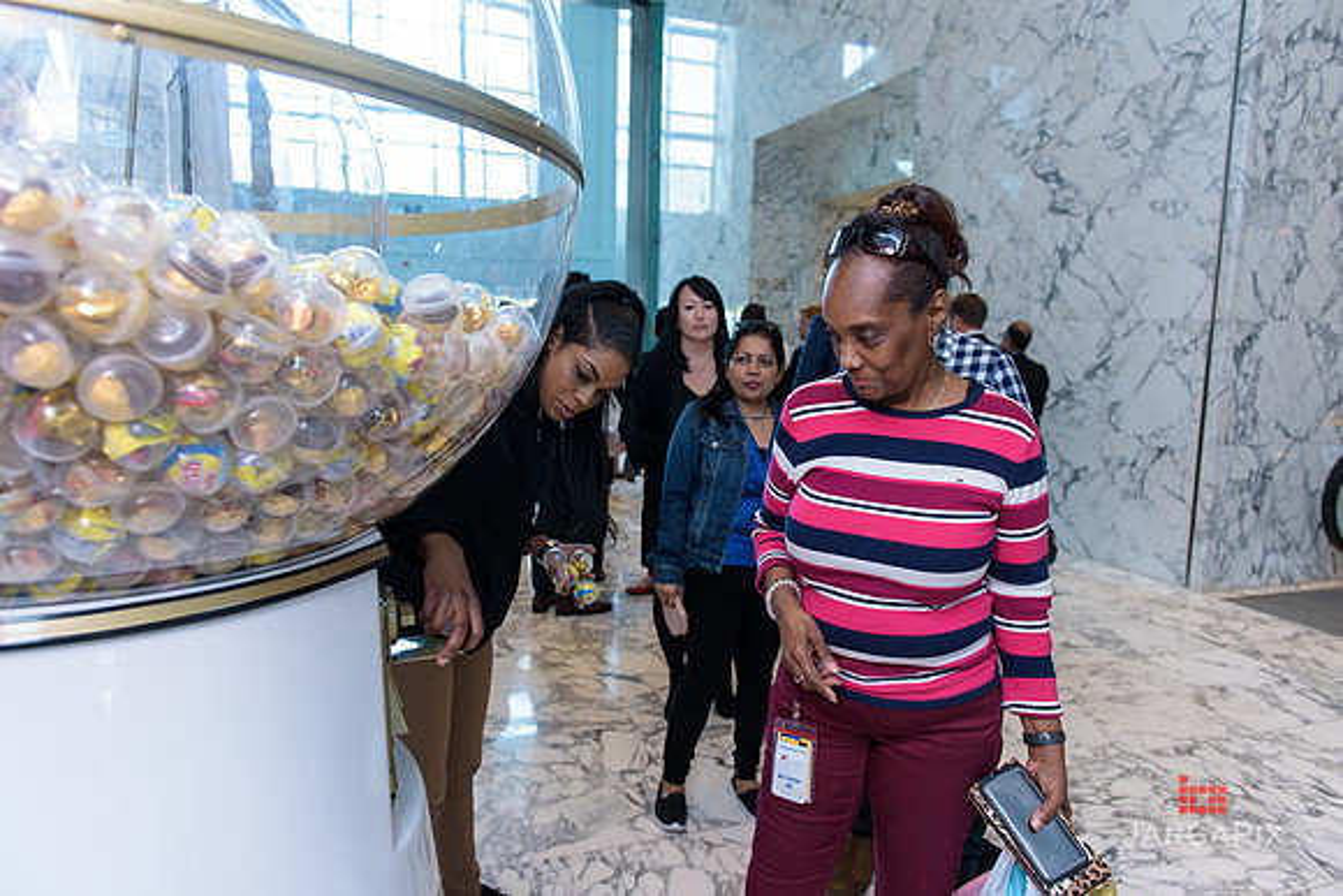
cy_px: 448
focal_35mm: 24
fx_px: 896
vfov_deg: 53.2
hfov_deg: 73.7
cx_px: 672
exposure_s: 1/200
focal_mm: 24
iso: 800
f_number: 3.2
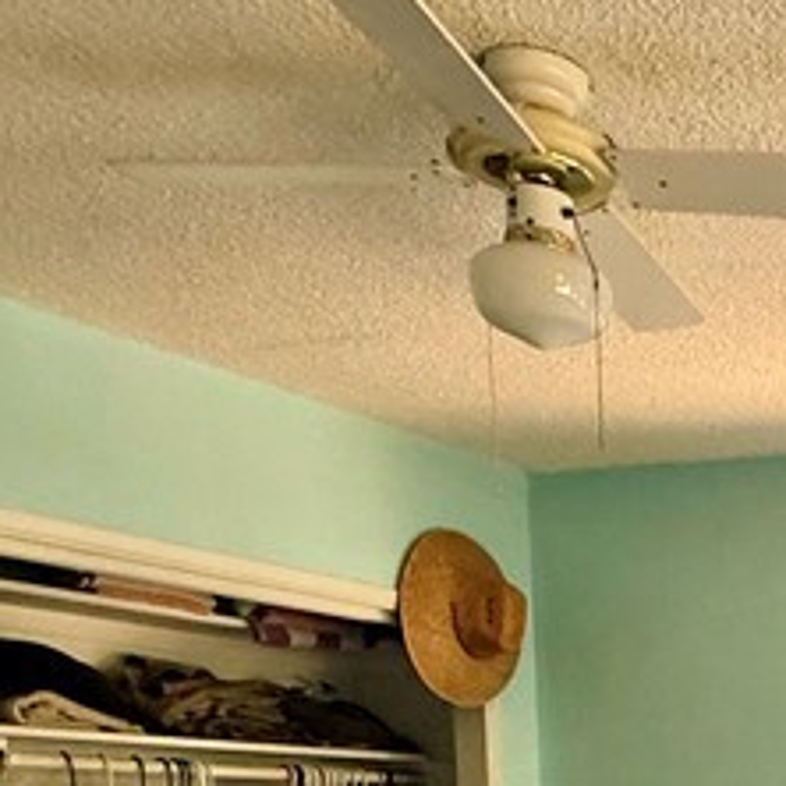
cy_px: 1161
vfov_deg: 24.0
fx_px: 1464
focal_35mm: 57
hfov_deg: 25.5
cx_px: 1041
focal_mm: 2.22
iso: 200
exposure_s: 1/99
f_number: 2.2
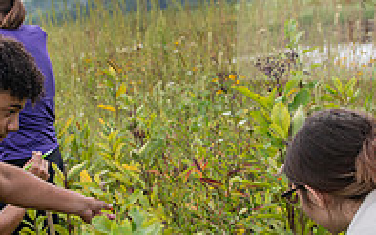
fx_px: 738
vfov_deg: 18.0
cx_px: 179
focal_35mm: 72
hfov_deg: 28.6
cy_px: 152
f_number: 3.5
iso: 100
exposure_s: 1/400
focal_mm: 24
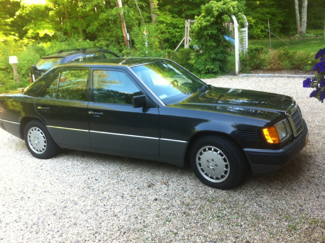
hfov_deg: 52.7
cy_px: 122
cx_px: 162
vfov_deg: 40.6
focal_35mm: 35
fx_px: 328
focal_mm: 3.85
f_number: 2.8
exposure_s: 1/40
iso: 100
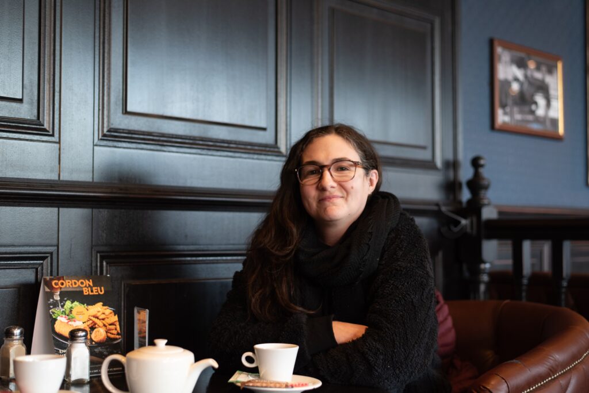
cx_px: 294
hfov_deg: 39.6
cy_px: 196
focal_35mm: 50
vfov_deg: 27.0
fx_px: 818
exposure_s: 1/160
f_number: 2.5
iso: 800
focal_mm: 50
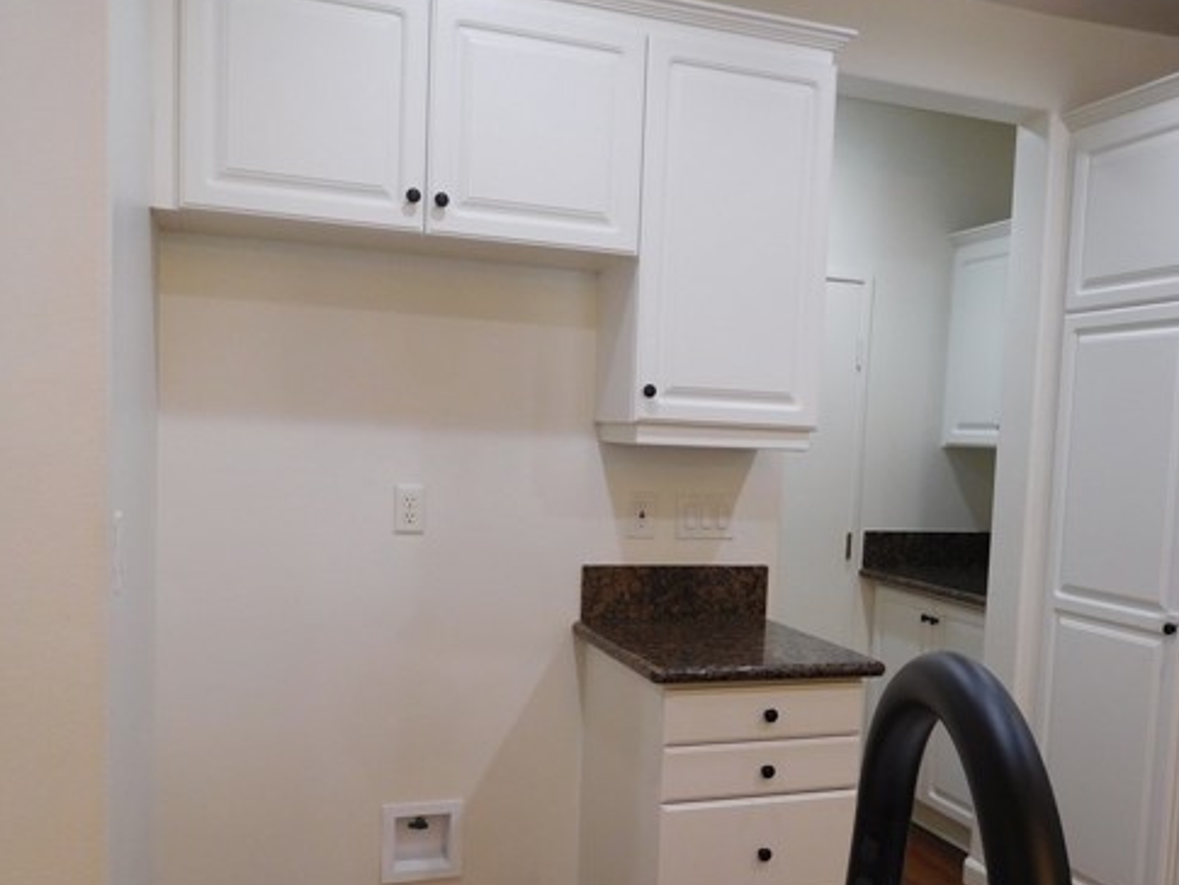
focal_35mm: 33
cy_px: 547
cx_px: 693
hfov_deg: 55.0
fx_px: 1124
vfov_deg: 42.7
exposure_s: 1/30
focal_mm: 4.5
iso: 200
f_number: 3.4
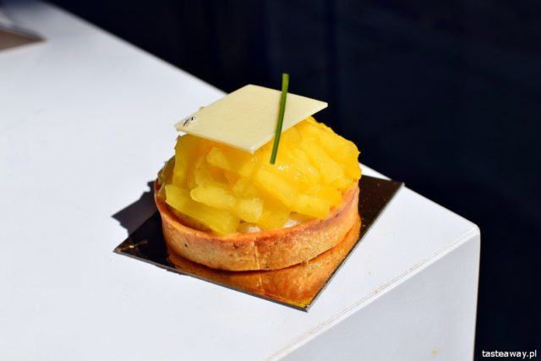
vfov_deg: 25.8
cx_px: 270
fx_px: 789
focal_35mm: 52
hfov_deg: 37.8
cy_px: 180
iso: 100
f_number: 6.3
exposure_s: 1/800
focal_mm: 35
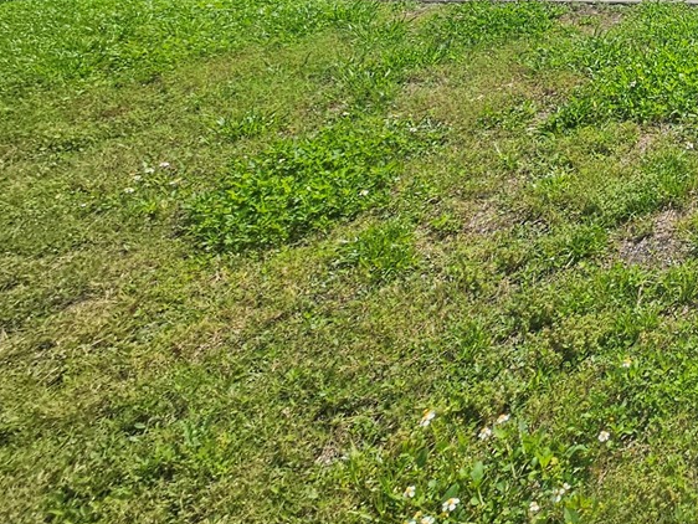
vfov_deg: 31.1
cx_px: 950
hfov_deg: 33.2
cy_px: -138
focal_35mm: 37
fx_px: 746
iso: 50
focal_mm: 2.2
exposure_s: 1/2686
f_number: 2.2
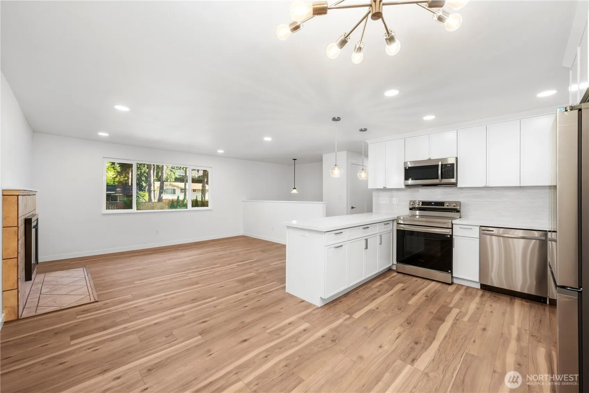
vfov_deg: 81.2
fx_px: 229
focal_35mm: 14
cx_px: 294
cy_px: 196
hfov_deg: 104.3
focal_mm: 14
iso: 200
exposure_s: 1/6
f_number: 8
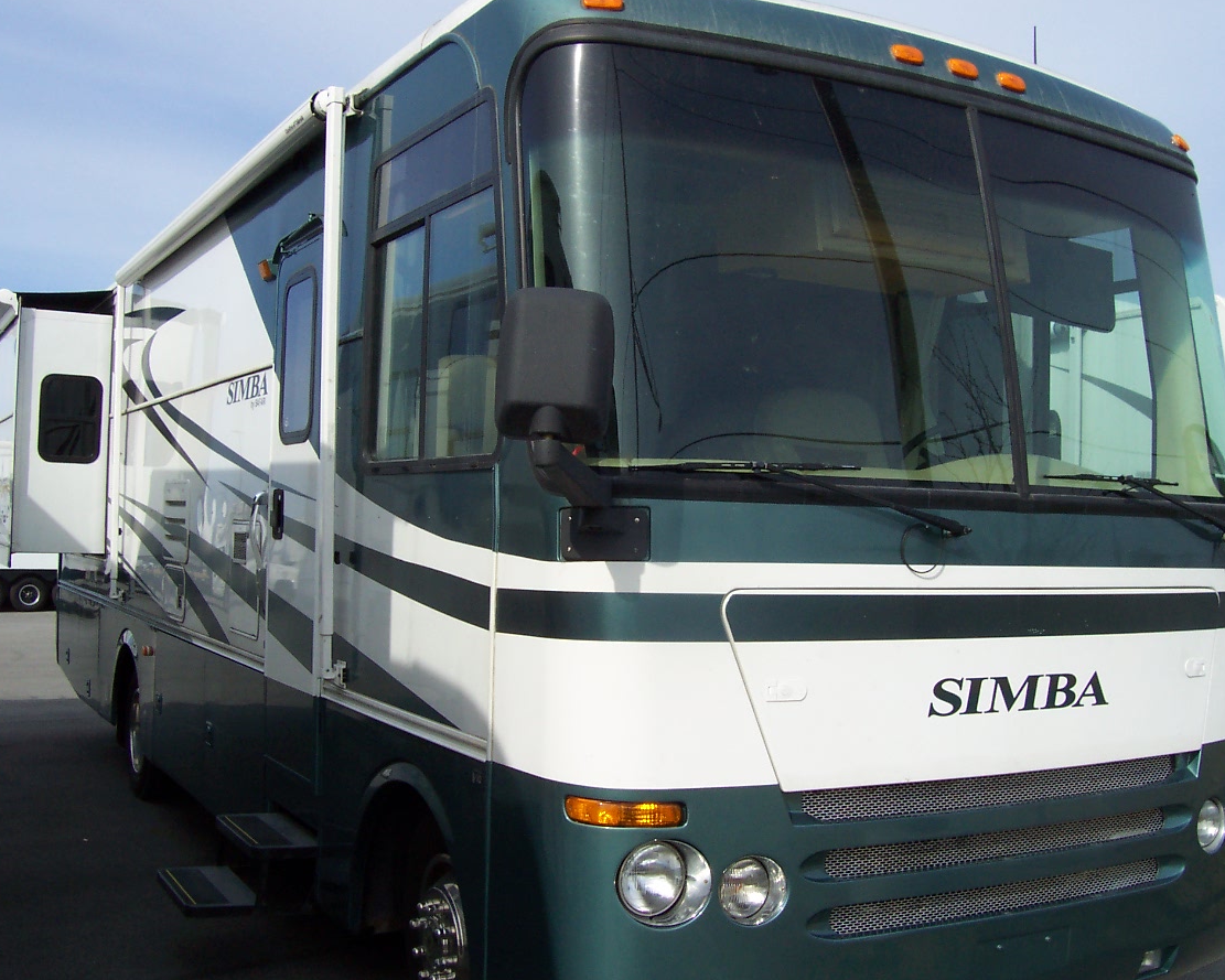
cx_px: 630
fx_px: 1414
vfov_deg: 38.2
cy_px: 491
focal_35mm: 39
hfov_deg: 46.8
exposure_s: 1/500
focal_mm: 5.6
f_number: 5.6
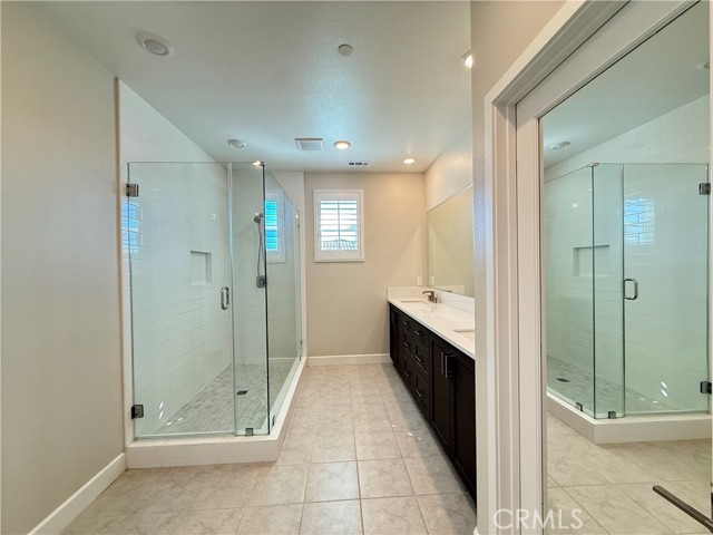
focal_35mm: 14
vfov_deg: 85.7
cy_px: 268
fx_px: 288
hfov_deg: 102.1
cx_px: 356
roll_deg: +1.0
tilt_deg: +0.5
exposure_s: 1/120
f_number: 2.2
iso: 320
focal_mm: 2.22
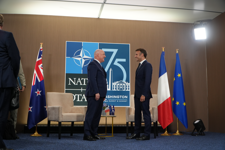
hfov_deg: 49.6
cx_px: 112
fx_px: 244
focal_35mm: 39
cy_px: 75
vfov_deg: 34.2
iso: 1000
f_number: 4
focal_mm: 26
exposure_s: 1/160
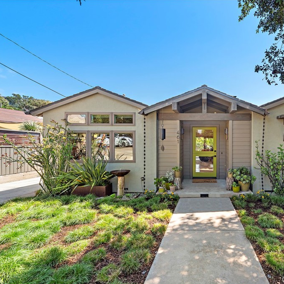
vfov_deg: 80.7
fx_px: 167
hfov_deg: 76.3
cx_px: 204
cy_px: 142
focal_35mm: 18
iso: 160
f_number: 7.1
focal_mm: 14
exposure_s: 1/1250
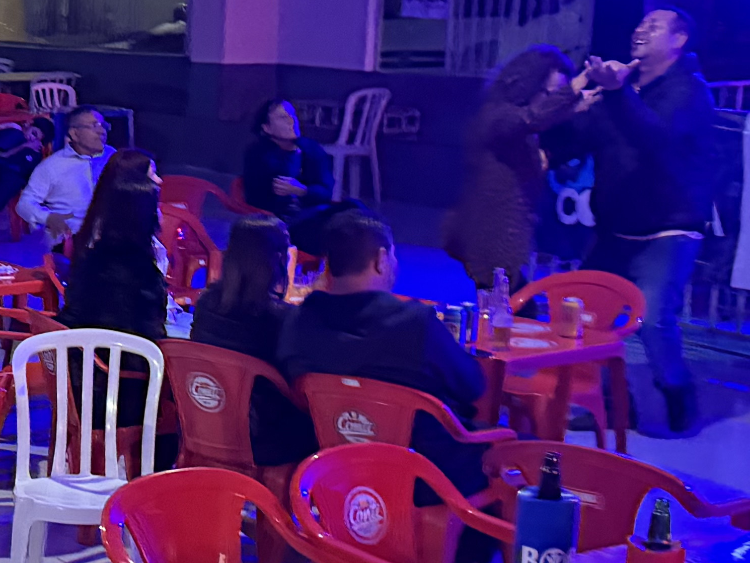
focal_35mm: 92
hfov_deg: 19.6
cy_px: 378
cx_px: -229
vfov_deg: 16.0
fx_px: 1994
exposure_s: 1/40
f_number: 1.78
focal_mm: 6.76
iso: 1000
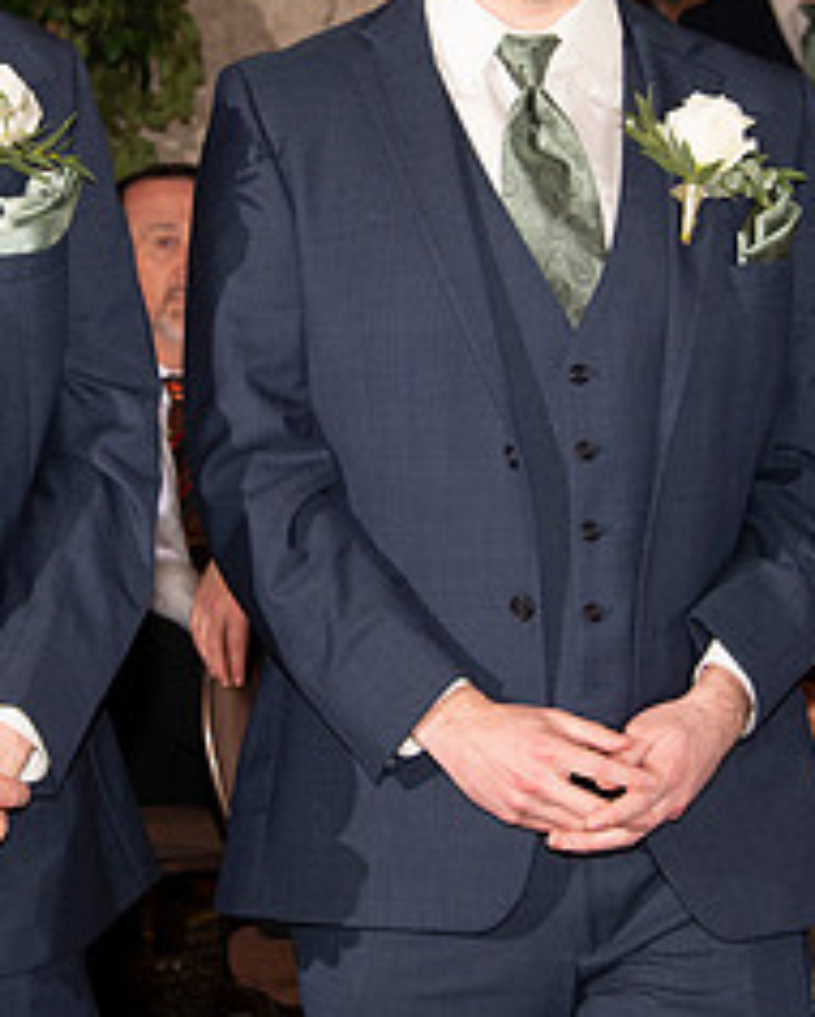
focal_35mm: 188
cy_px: 320
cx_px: 352
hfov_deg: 8.2
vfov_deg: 10.3
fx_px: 5661
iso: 1000
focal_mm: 82
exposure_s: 1/160
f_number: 8
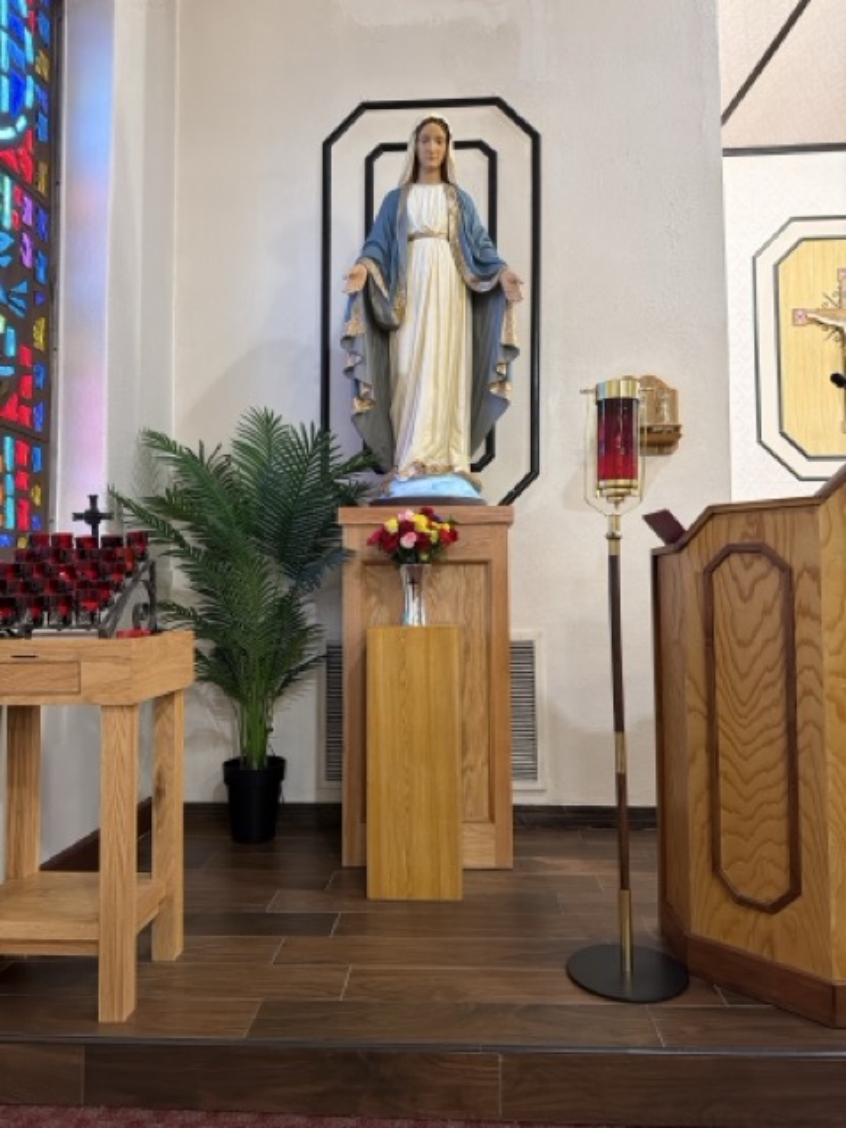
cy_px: 564
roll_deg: +0.0
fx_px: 782
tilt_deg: +3.4
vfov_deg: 71.6
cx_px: 423
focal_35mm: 24
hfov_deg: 56.8
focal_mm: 6.76
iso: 640
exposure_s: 1/60
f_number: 1.78
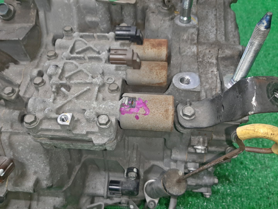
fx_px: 209
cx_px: 139
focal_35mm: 26
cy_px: 104
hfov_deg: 67.3
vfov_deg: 53.1
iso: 101
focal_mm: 3.93
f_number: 1.7
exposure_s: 1/50
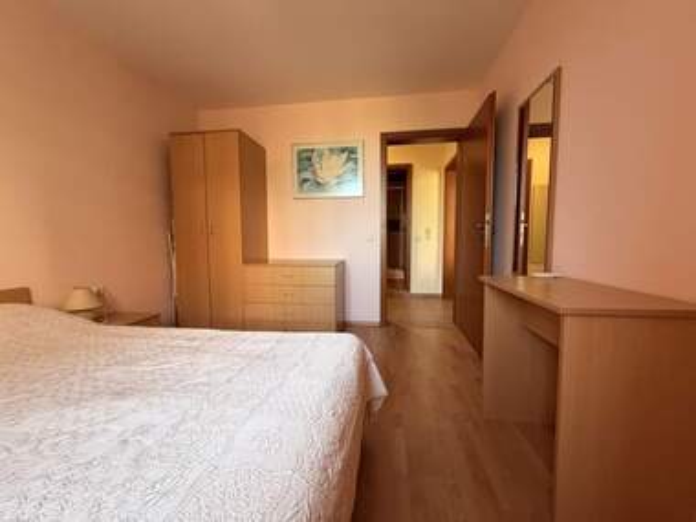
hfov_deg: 102.1
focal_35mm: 14
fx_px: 281
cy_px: 261
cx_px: 348
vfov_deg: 85.7
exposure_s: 1/90
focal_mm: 2.22
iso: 320
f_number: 2.2
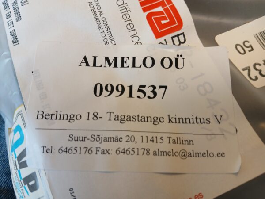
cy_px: 100
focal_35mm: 26
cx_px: 132
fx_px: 199
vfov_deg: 53.1
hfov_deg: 67.3
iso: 100
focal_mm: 3.98
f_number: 1.8
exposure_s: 1/50
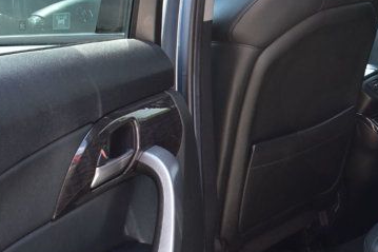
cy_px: 148
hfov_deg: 24.9
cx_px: 389
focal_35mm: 77
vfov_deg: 17.7
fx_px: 808
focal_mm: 18
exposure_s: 1/80
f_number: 8
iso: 400
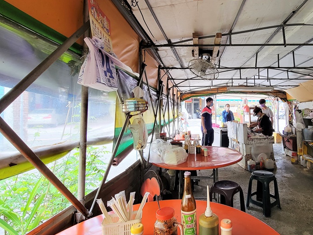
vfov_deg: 68.6
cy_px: 108
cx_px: 204
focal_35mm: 19
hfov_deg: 82.3
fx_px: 172
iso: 125
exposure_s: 1/60
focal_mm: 2.2
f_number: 2.2
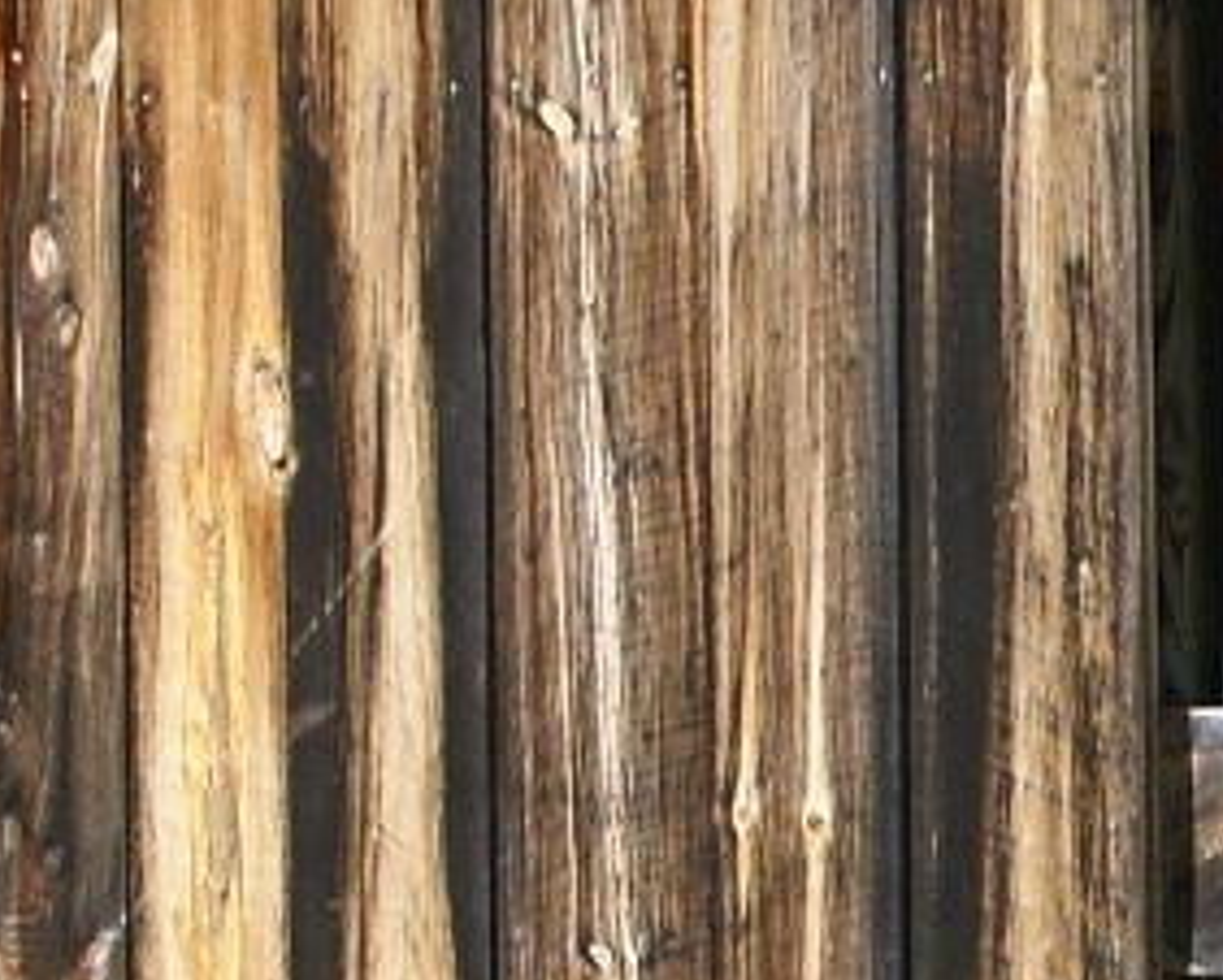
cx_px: 2138
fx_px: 12141
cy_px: 685
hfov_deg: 5.7
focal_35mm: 335
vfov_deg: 4.6
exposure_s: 1/125
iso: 100
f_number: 7.1
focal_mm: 35
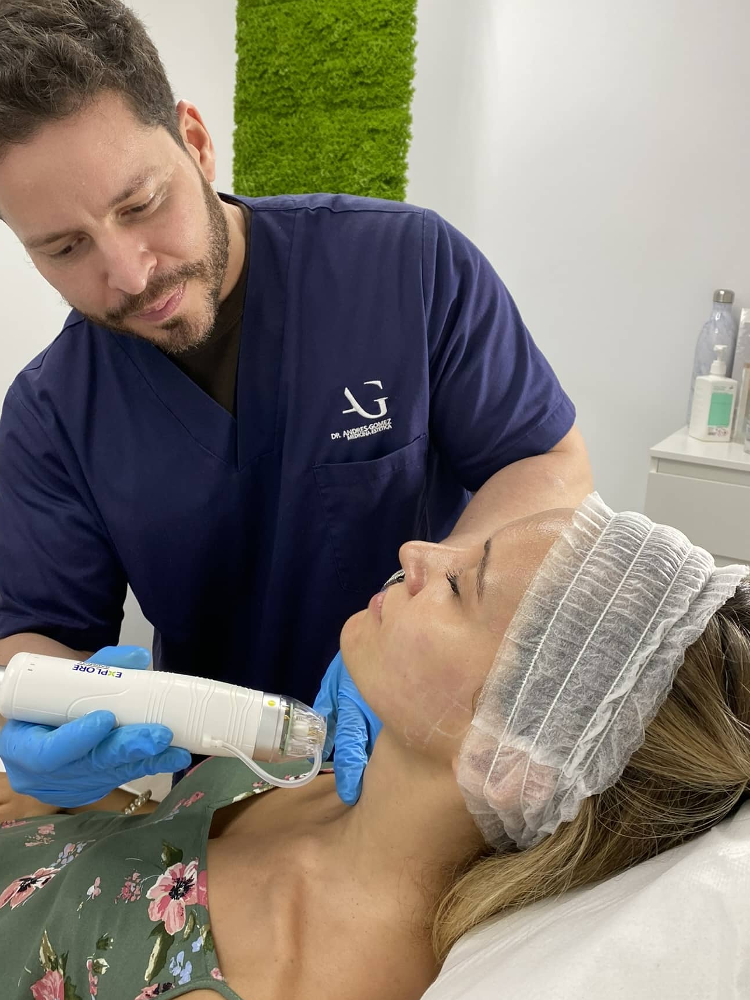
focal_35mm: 31
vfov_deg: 58.2
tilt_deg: -10.0
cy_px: 446
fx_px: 896
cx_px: 312
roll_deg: -2.8
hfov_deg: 45.3
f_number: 1.8
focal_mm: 4.25
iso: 100
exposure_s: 1/100
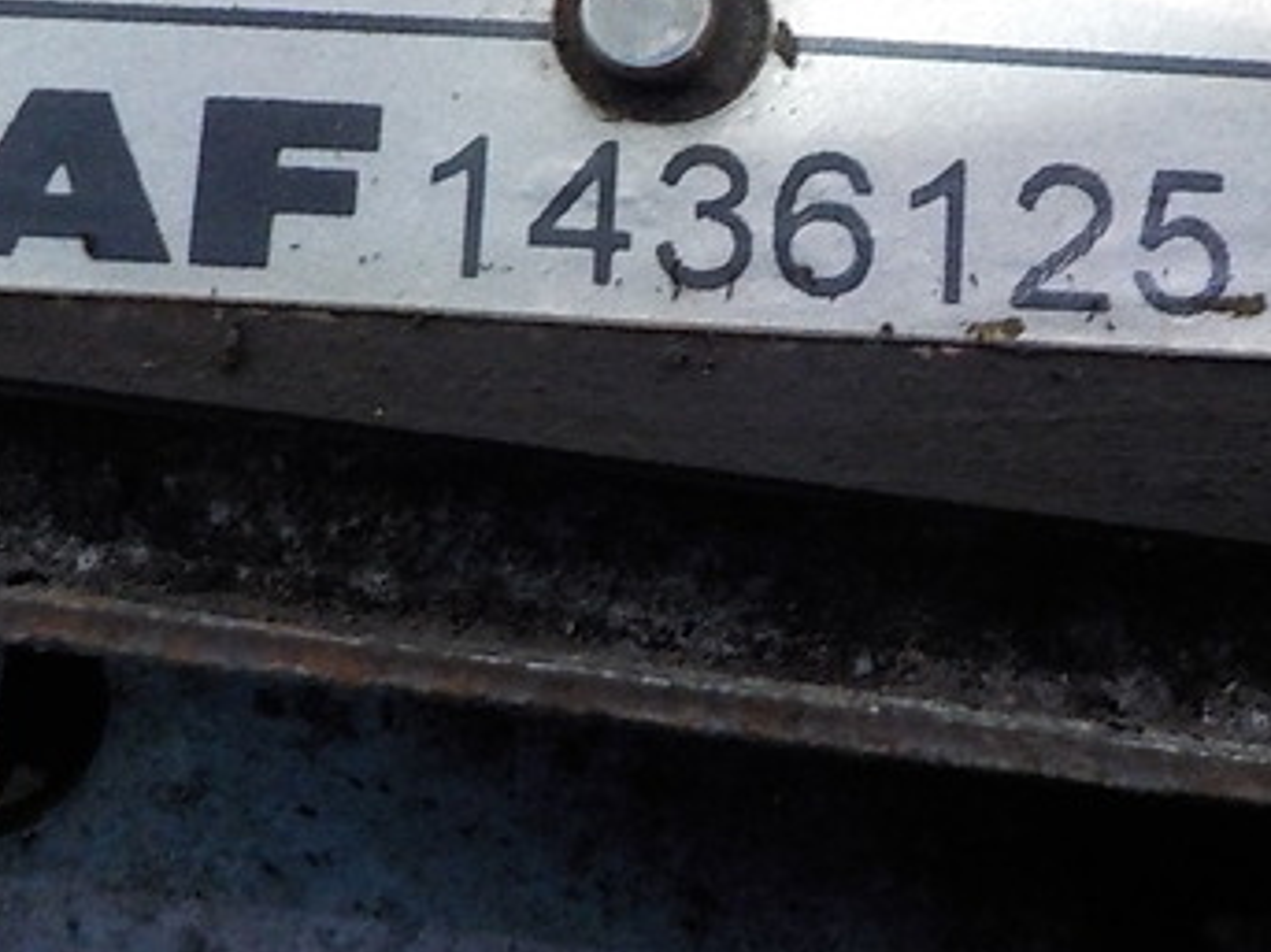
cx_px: 804
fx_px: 2055
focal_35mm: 56
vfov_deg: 25.9
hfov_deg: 34.2
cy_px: 304
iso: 400
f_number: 3.3
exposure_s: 1/25
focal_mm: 4.1
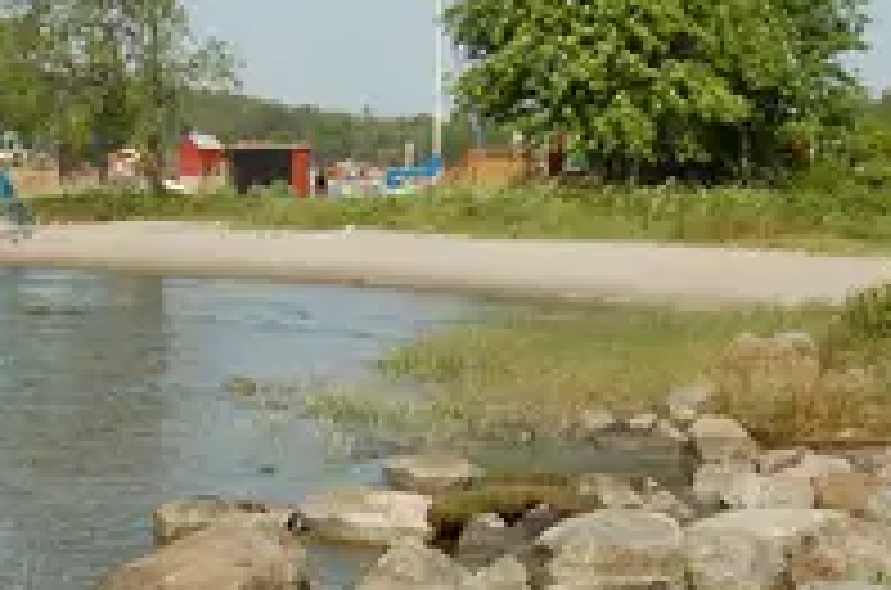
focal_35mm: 87
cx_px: 216
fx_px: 2136
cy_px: 342
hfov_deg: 23.3
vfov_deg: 15.7
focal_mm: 19
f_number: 9
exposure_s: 1/320
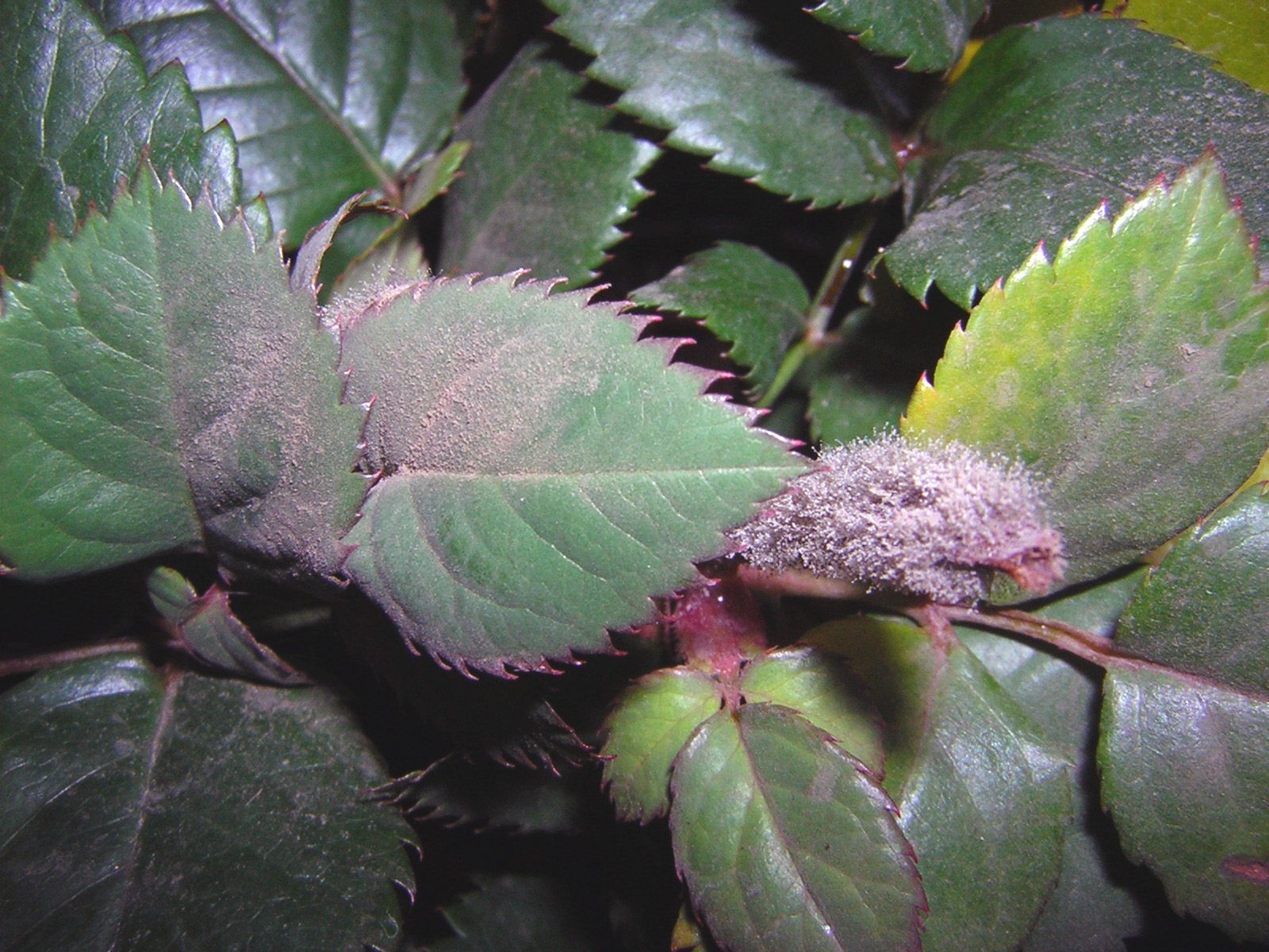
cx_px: 634
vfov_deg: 39.7
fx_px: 1320
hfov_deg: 51.4
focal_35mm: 36
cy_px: 476
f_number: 5.2
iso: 50
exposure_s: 1/60.1
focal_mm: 4.7
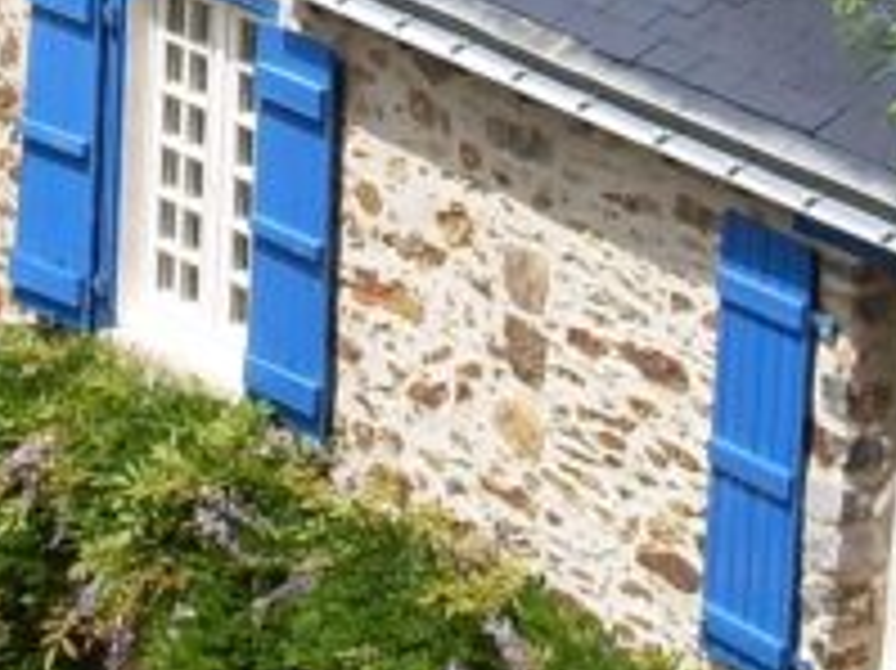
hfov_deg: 7.9
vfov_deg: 5.8
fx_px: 6519
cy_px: -274
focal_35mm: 252
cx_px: 599
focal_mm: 8.1
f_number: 9.1
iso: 80
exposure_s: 1/180
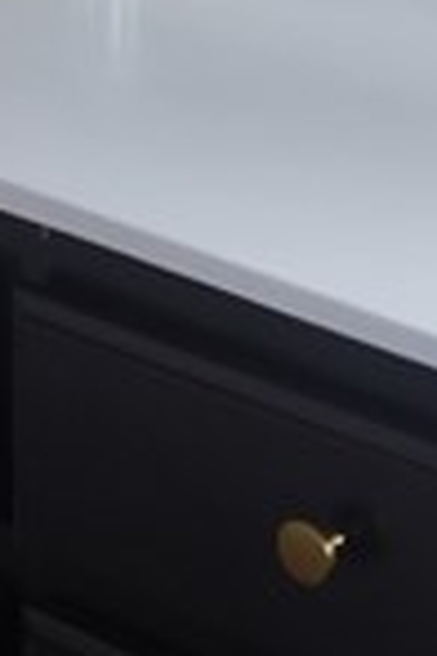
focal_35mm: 207
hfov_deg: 6.1
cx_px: -883
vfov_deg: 9.0
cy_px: -924
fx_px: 3769
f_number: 3.5
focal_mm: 28
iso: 800
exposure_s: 1/250
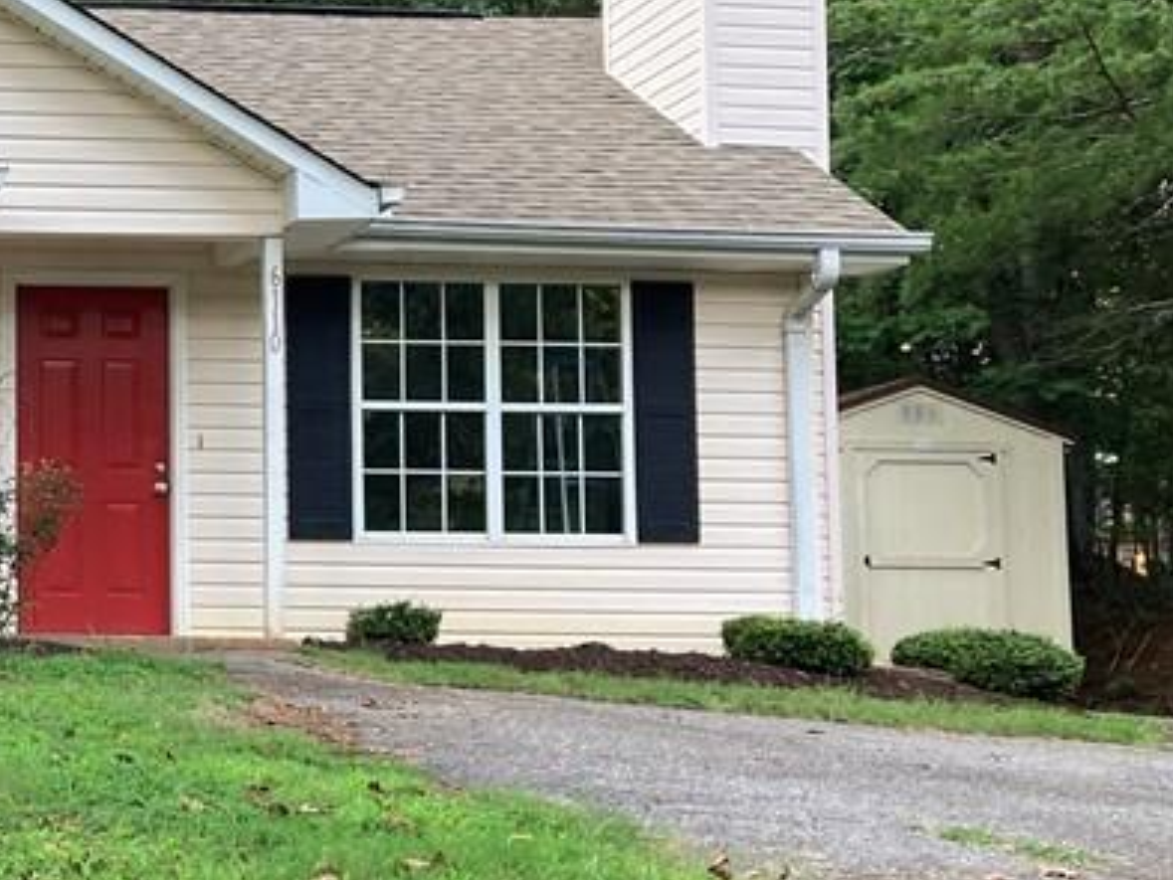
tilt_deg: +5.1
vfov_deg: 20.2
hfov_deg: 24.1
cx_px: -251
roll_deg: +0.7
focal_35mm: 73
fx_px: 2474
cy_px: 504
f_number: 1.8
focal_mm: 3.99
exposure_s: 1/121
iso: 80
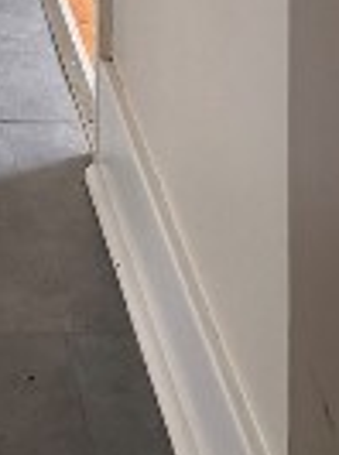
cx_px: -181
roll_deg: -0.3
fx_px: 1824
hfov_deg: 10.2
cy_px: -783
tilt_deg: -1.4
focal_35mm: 139
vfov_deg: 10.9
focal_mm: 6.76
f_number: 1.78
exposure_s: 1/119
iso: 200
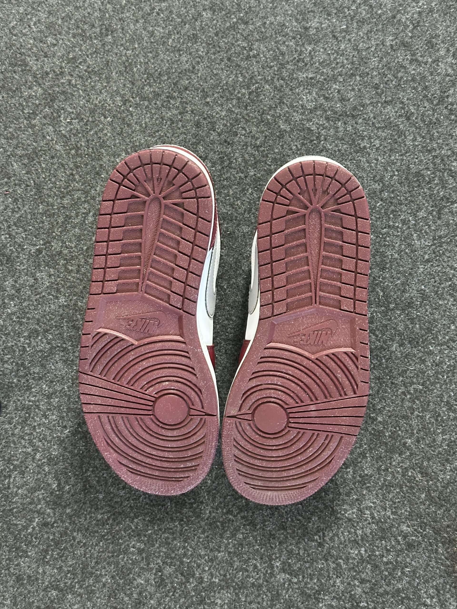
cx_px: 228
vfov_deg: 39.7
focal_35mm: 48
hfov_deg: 30.3
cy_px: 304
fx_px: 845
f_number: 1.78
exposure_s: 1/25
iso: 500
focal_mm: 6.86
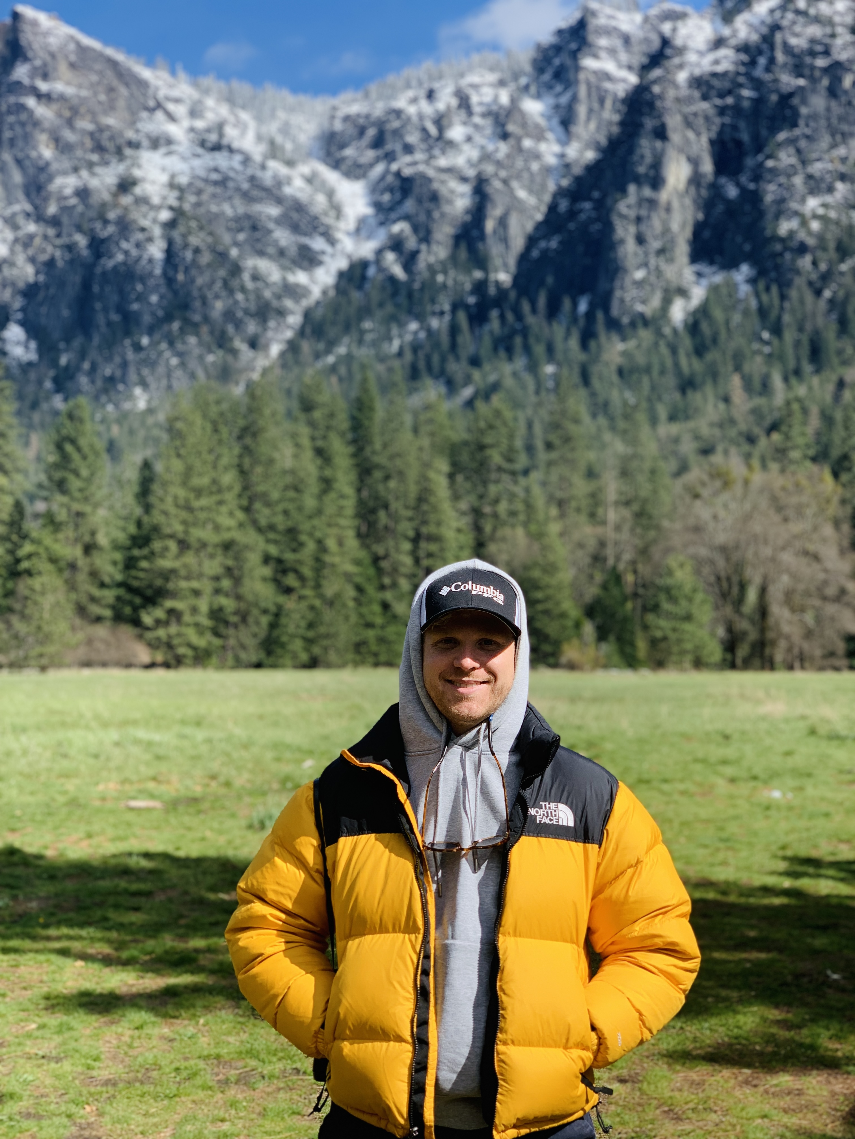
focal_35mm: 52
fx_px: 1713
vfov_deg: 36.8
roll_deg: -1.3
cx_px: 428
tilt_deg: +4.3
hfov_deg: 28.0
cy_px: 570
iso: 16
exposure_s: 1/1170
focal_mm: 6
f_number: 2.4
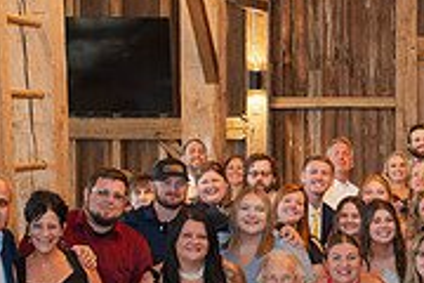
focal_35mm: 113
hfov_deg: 17.0
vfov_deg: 12.1
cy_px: 233
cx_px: 554
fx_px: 1331
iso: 1000
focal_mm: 35
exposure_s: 1/200
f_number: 3.2
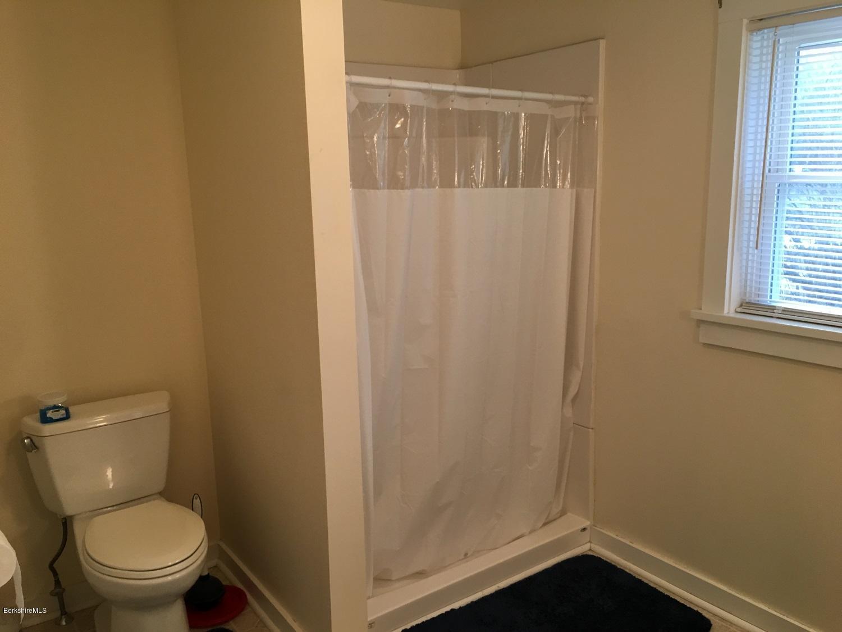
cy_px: 316
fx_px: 705
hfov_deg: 61.7
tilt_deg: -10.9
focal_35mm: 29
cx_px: 421
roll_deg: +2.1
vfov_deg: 48.2
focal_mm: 4.15
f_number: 2.2
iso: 80
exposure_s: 1/30
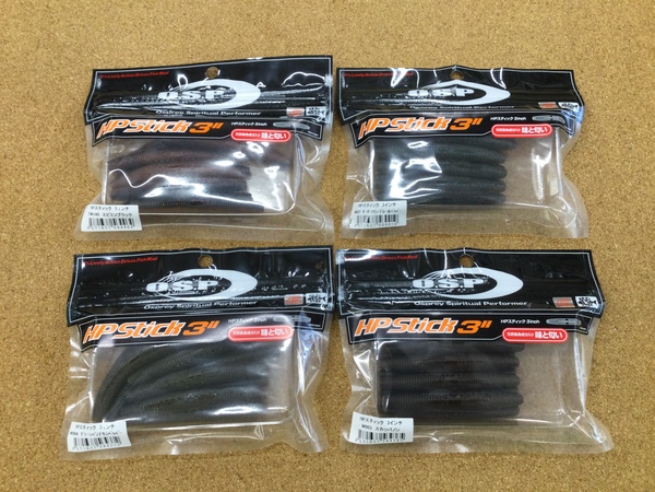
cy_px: 246
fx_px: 587
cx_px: 328
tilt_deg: -76.8
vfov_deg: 45.4
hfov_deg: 58.4
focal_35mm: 31
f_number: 2.4
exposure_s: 1/30
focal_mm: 3.3
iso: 32
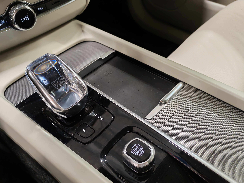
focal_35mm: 32
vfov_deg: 44.2
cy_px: 92
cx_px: 122
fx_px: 226
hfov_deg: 56.8
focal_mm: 6.12
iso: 1250
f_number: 1.9
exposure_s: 1/50
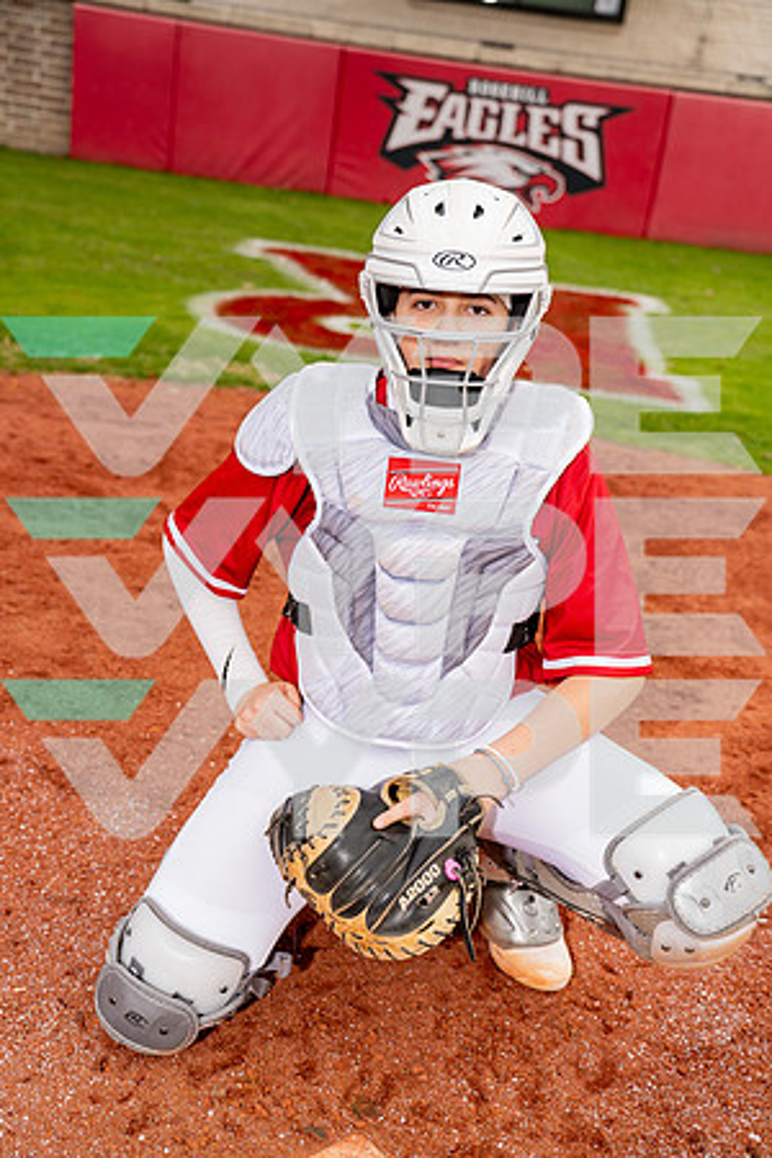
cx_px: 386
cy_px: 579
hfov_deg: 28.6
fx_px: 1512
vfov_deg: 41.9
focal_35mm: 47
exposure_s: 1/250
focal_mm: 47
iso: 100
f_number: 4
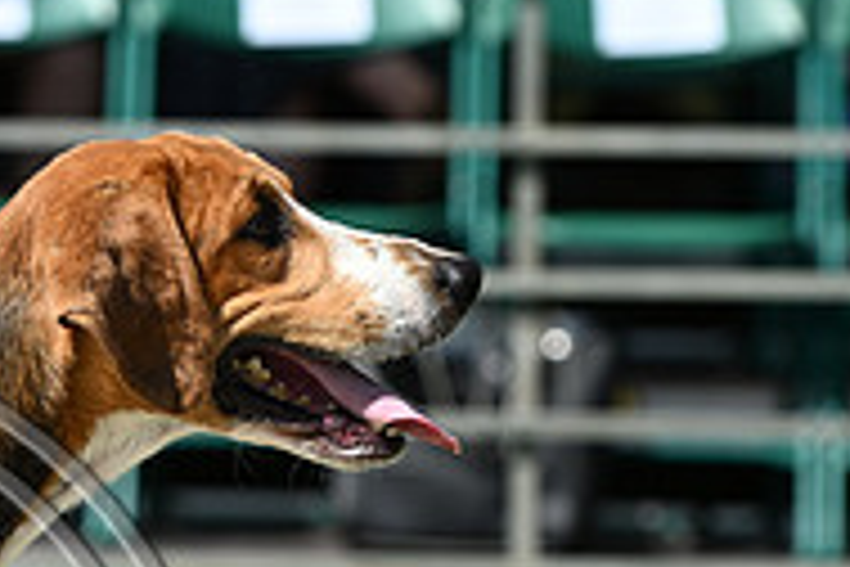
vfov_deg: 3.4
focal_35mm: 398
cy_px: 731
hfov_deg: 5.1
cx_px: -292
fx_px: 9396
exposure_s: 1/1250
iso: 180
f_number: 4.5
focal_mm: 130
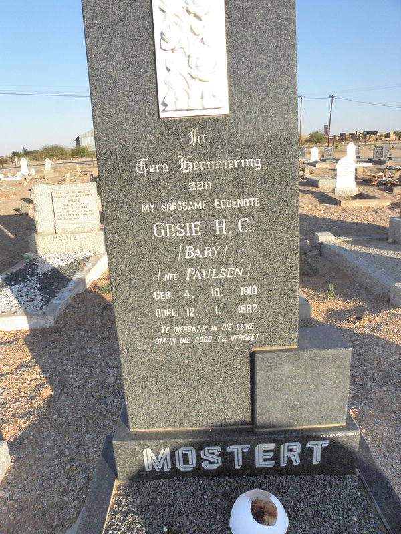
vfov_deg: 67.3
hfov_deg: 53.1
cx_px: 200
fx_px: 402
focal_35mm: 26
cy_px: 267
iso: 200
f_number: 6.3
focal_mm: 4.6
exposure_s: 1/400
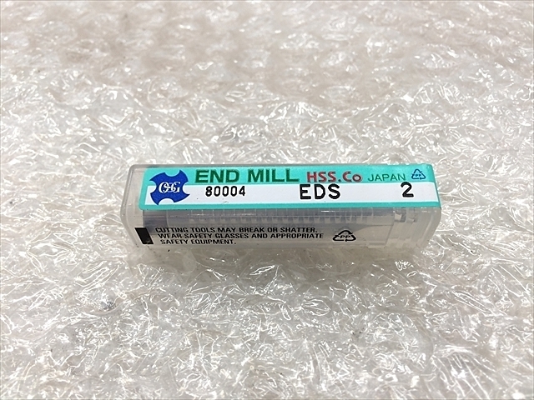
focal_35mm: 29
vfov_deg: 48.2
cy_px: 200
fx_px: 447
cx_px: 267
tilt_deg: -55.2
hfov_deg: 61.7
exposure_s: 1/30
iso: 40
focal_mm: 4.15
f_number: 2.2
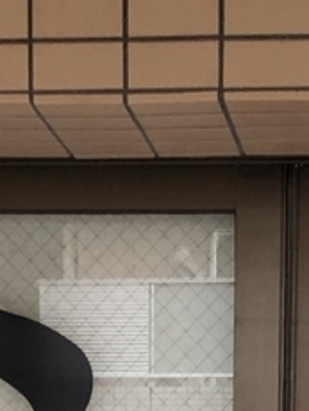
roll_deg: -1.0
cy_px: 956
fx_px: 1734
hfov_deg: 10.1
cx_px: 284
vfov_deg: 11.4
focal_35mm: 146
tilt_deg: -9.4
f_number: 1.8
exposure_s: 1/33
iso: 25
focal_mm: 4
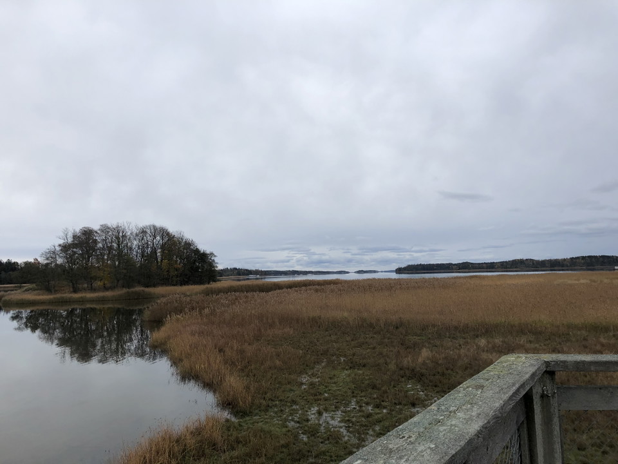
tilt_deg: +4.4
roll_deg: +1.2
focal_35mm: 28
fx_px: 500
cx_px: 309
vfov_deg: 49.7
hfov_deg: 63.4
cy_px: 232
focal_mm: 3.99
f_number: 1.8
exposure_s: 1/750
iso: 20
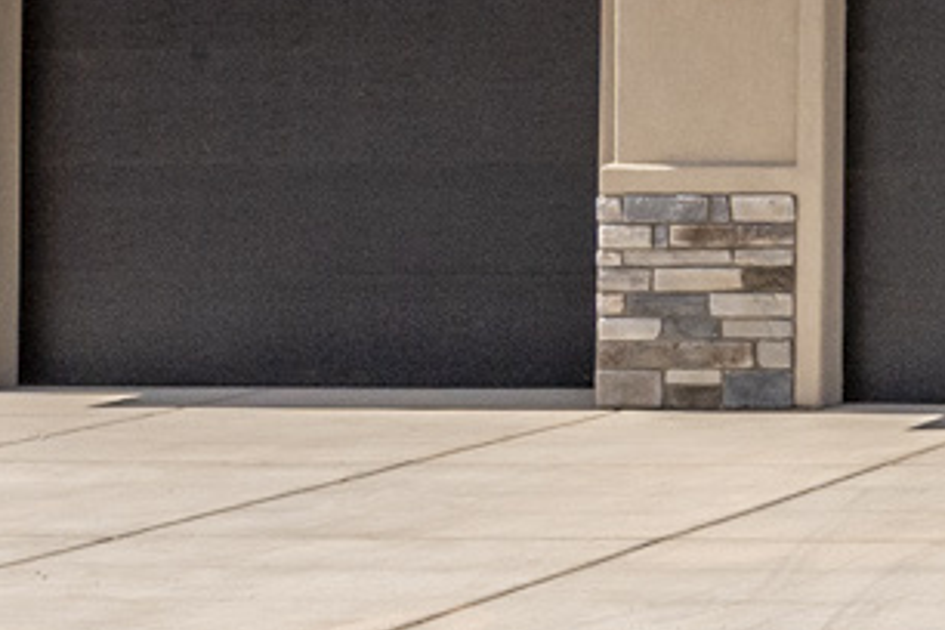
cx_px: 2233
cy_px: 40
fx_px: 3780
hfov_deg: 11.8
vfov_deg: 9.5
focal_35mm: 144
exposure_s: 1/2000
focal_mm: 22
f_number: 9
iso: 400
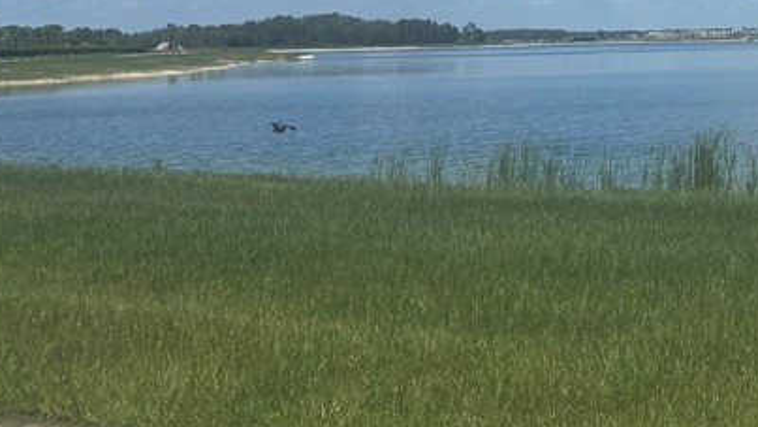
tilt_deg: +3.7
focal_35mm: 72
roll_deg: +0.5
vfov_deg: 16.4
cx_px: 845
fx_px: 1448
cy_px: -21
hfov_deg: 26.8
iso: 50
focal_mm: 5.96
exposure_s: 1/5348
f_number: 1.6
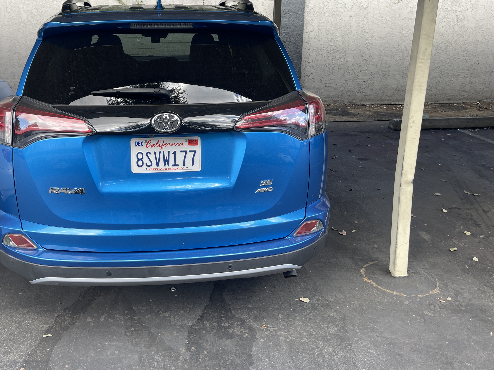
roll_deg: +0.1
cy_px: 152
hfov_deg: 57.9
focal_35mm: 31
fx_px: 442
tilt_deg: -16.3
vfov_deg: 45.2
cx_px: 197
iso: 40
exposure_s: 1/121
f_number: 1.6
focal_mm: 5.1
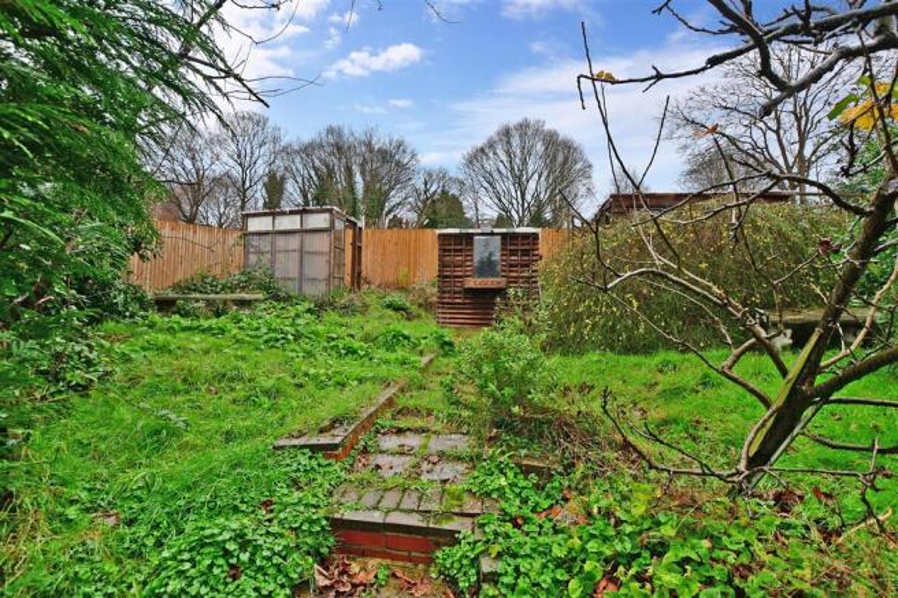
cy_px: 299
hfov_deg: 100.4
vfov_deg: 77.3
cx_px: 449
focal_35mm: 15
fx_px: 374
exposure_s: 1/50
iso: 160
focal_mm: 10
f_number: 8
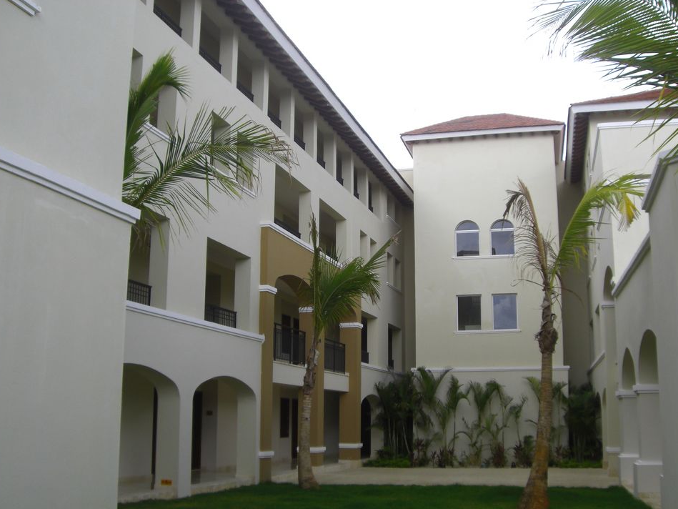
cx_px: 356
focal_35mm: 41
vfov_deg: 35.1
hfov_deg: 45.8
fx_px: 803
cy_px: 269
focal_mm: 6.2
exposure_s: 1/400
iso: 64
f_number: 2.7
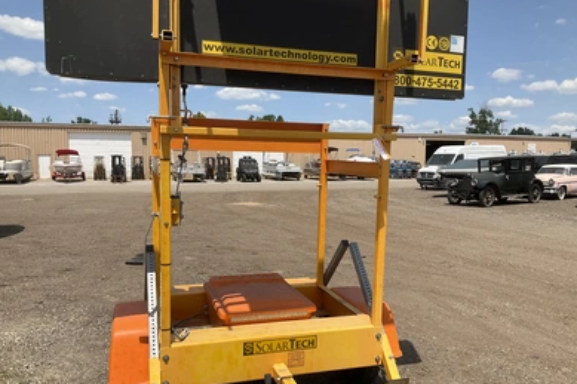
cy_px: 213
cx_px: 292
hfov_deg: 60.3
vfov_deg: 42.2
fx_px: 497
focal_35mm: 31
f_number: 1.8
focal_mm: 3
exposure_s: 1/2427
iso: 25
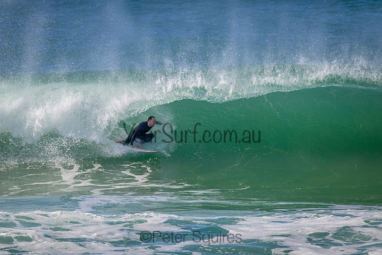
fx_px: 8490
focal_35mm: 800
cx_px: 191
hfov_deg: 2.6
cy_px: 128
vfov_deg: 1.7
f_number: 11
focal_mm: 800
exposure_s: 1/2000
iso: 1800
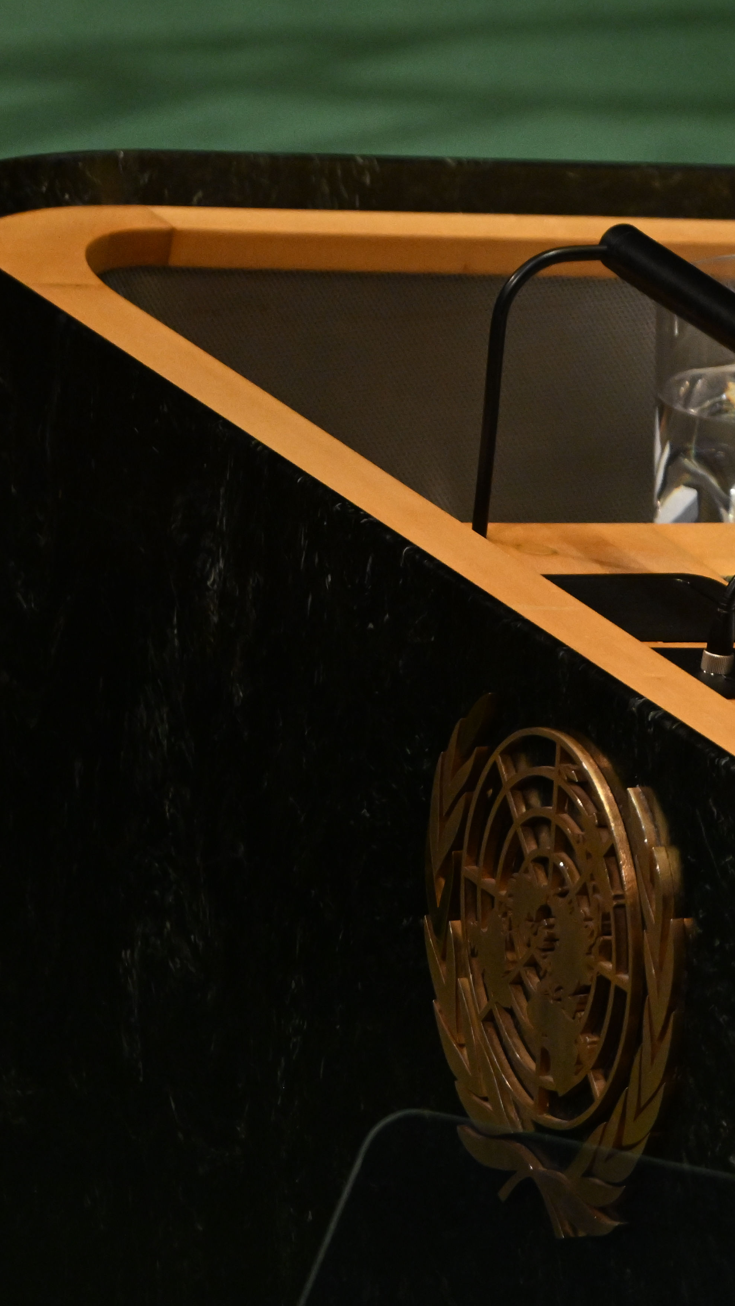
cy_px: 292
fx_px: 36755
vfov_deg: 2.0
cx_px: 1350
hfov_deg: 1.1
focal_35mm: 1061
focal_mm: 430
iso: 3600
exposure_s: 1/200
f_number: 6.3
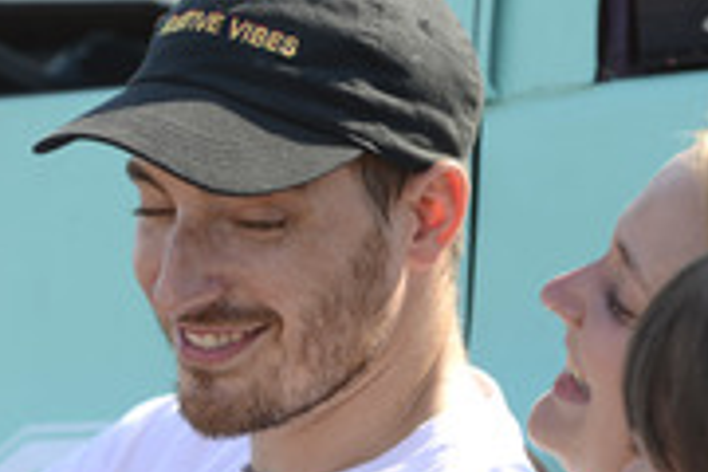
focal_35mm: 501
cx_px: 57
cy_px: 397
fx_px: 9852
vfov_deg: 2.7
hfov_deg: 4.1
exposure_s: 1/400
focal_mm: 200
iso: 160
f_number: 5.6
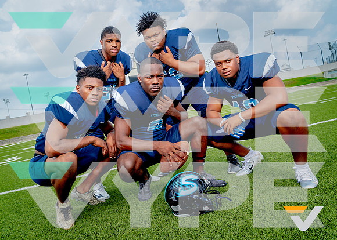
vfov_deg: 48.0
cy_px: 120
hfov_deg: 63.8
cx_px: 163
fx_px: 270
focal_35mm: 28
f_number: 8
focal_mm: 27
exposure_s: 1/125
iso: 100
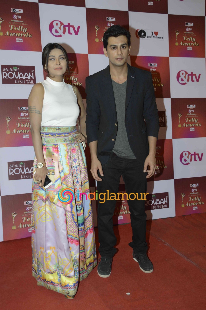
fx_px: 387
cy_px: 155
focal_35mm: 45
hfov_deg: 29.8
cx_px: 103
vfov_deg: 43.6
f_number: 8
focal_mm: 30
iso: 800
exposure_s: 1/160
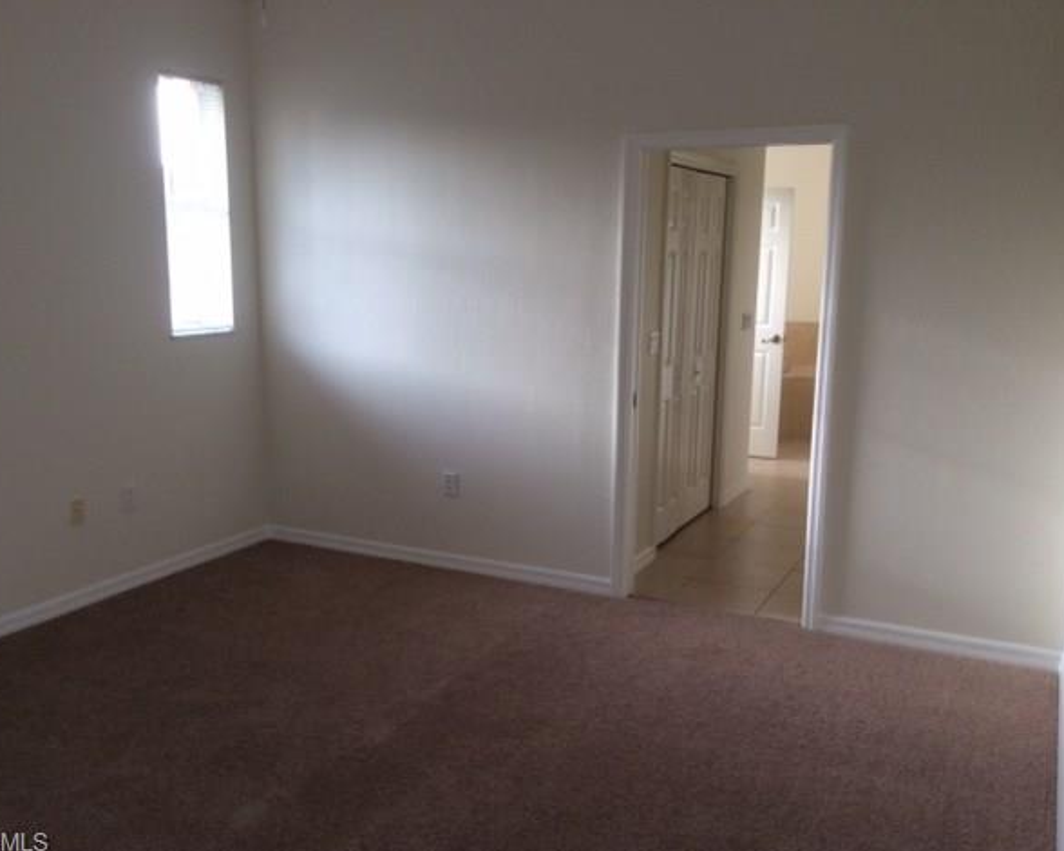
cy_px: 427
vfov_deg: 42.2
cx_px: 494
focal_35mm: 35
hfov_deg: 51.5
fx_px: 1102
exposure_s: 1/30
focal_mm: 3.3
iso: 40
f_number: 2.4
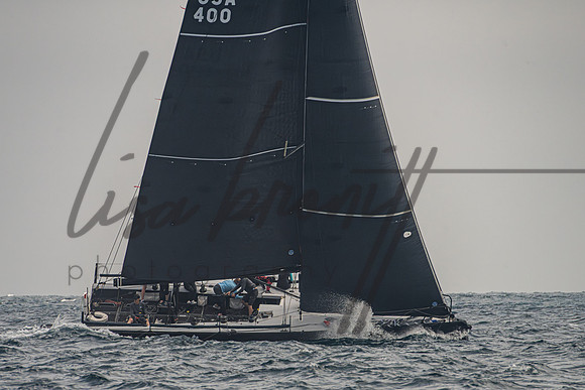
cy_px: 257
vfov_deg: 2.5
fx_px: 8817
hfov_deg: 3.8
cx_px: 282
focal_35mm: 542
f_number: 10
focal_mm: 400
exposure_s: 1/3200
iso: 1000
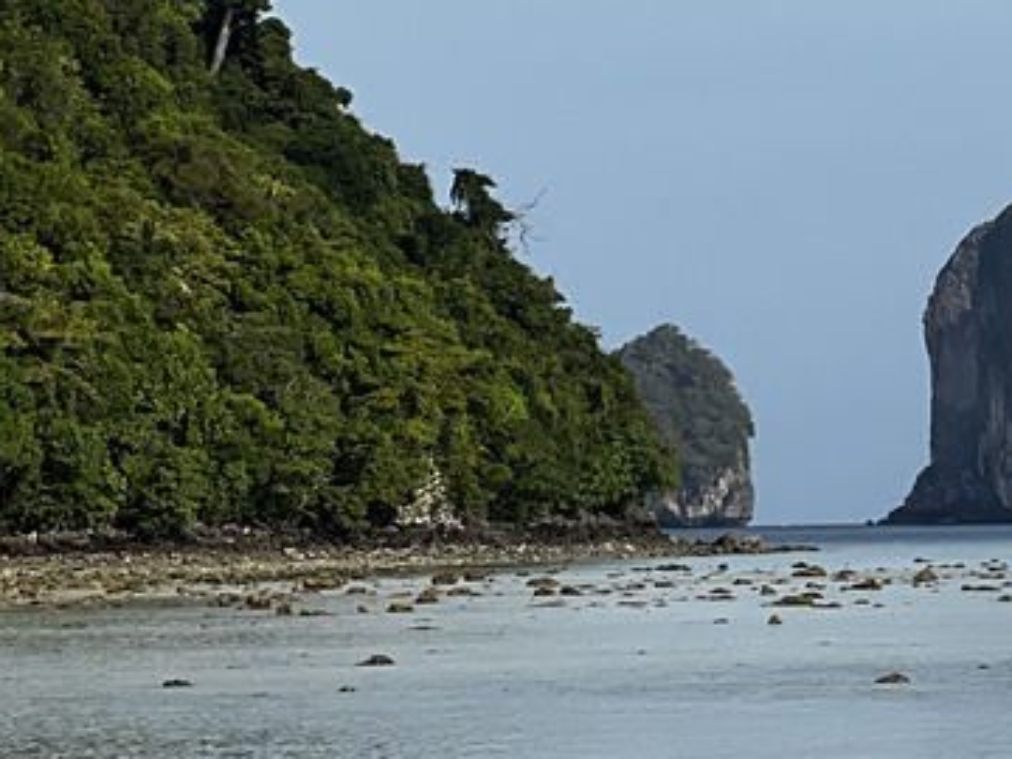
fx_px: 7513
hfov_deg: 7.5
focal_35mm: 257
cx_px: 1614
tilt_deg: +2.9
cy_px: 225
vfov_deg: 5.8
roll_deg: +1.4
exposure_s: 1/943
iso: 32
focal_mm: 9
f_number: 2.8
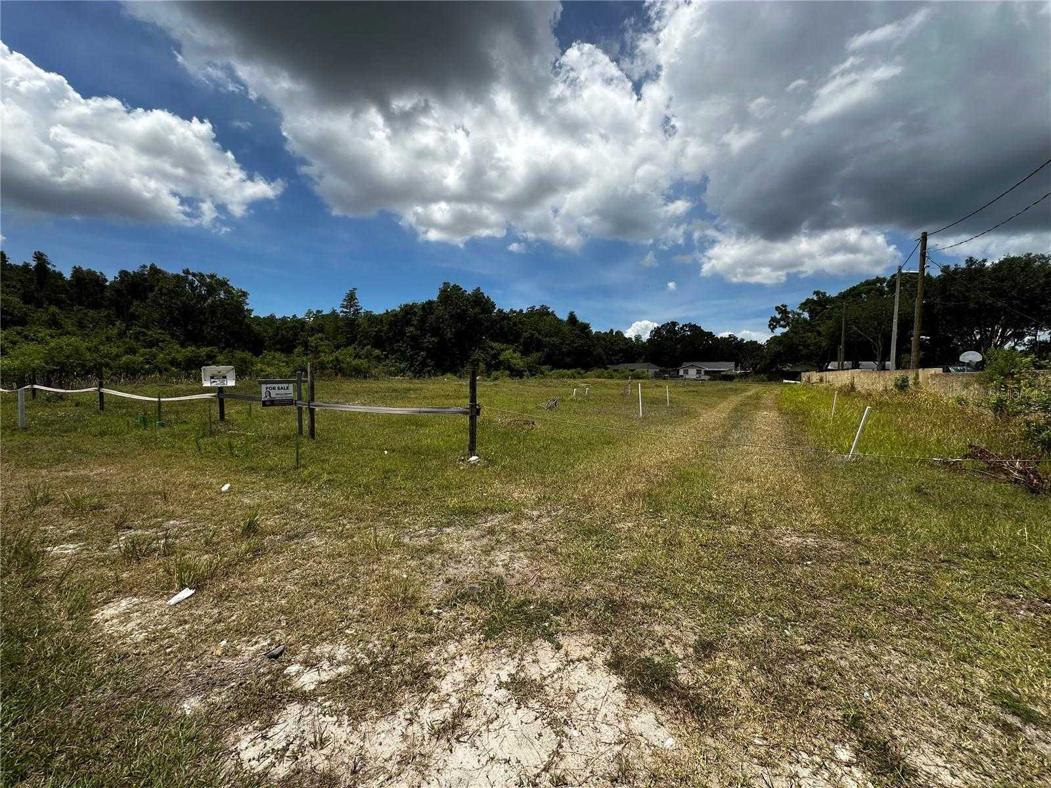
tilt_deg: -2.0
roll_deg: -1.1
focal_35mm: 14
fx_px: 425
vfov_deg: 85.7
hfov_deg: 102.1
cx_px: 526
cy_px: 394
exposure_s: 1/2564
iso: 50
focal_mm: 2.22
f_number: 2.2
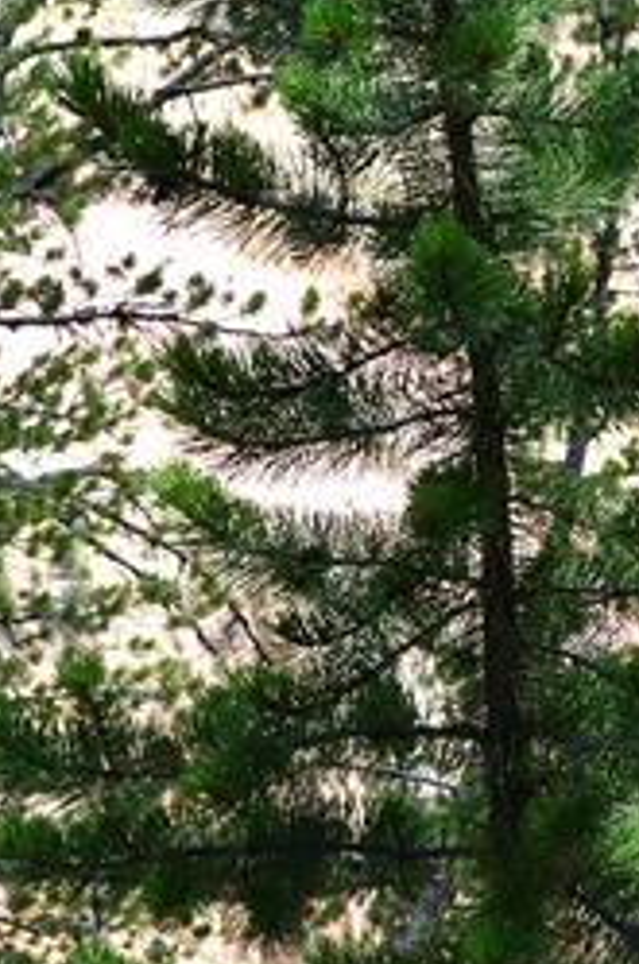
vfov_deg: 14.3
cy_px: 736
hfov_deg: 9.3
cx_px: 902
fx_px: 3838
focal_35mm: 144
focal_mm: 31
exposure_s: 1/250
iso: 200
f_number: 8
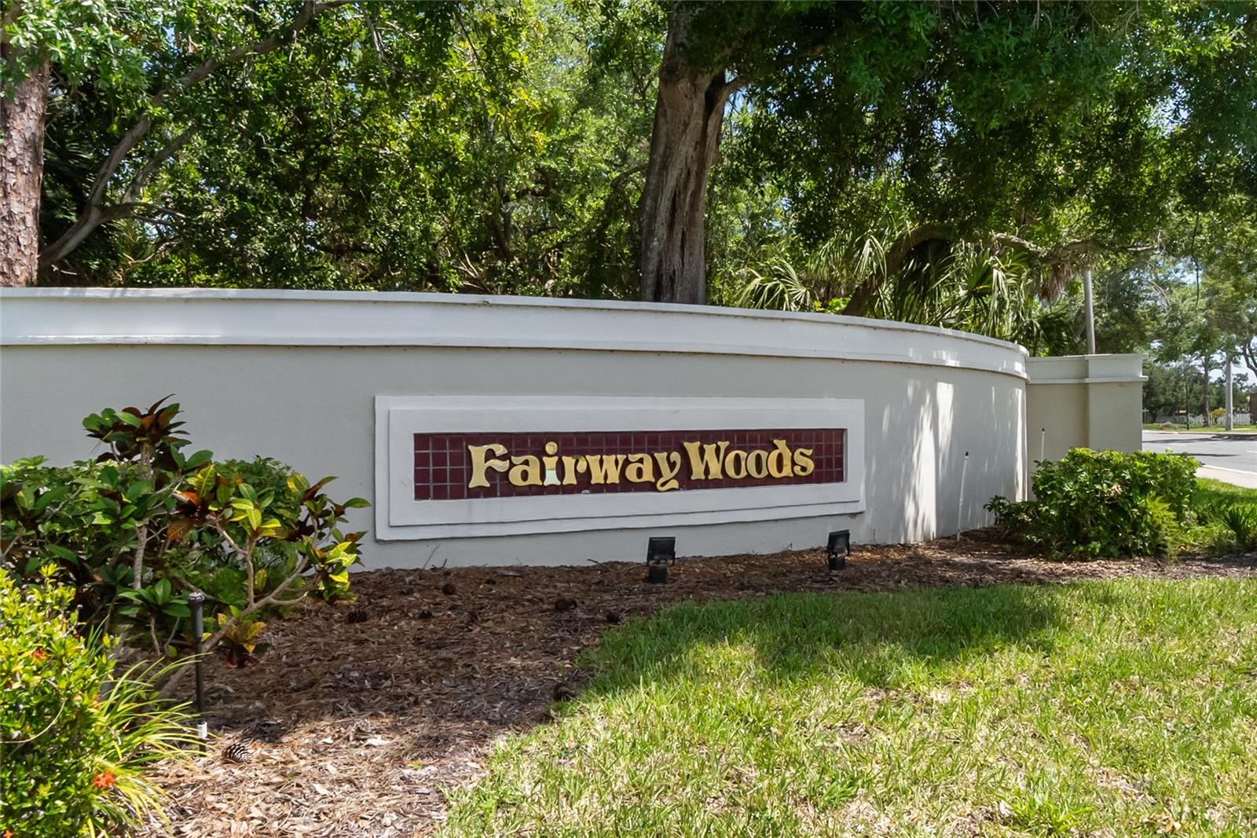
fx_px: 943
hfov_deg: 67.4
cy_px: 419
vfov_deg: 47.9
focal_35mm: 27
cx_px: 628
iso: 2000
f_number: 13
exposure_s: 1/1000
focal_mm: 18
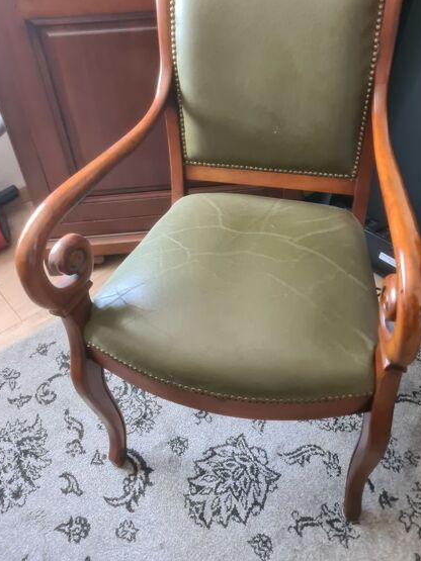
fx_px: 487
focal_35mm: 30
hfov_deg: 46.8
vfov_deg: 59.7
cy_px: 239
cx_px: 216
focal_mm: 5.4
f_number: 1.8
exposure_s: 1/50
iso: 500
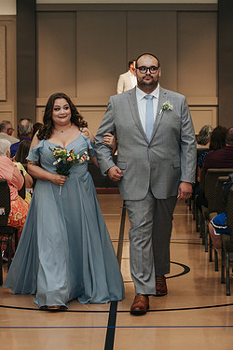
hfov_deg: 14.2
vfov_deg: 21.2
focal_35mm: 96
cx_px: 130
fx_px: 932
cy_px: 147
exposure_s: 1/200
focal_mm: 50
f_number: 3.2
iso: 1000
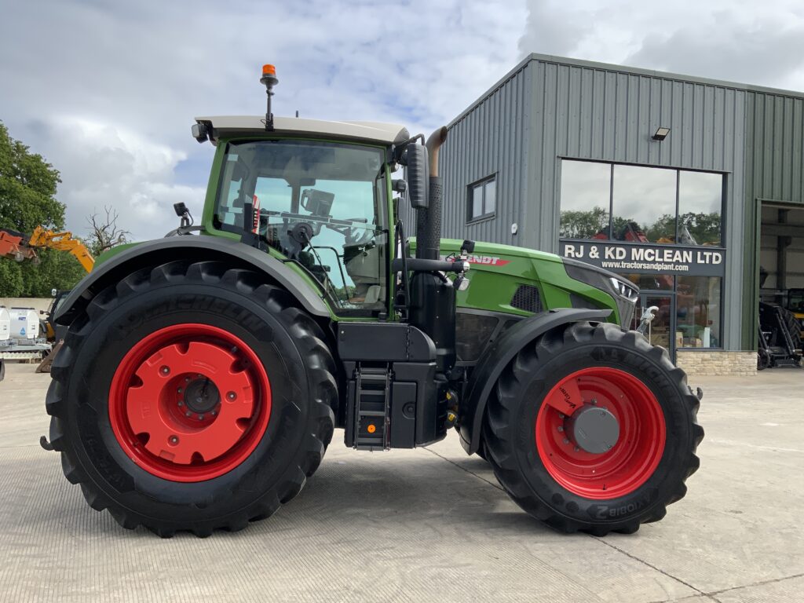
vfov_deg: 48.2
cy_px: 302
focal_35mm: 29
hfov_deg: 61.7
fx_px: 674
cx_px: 402
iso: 16
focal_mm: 3
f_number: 1.8
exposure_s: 1/1250
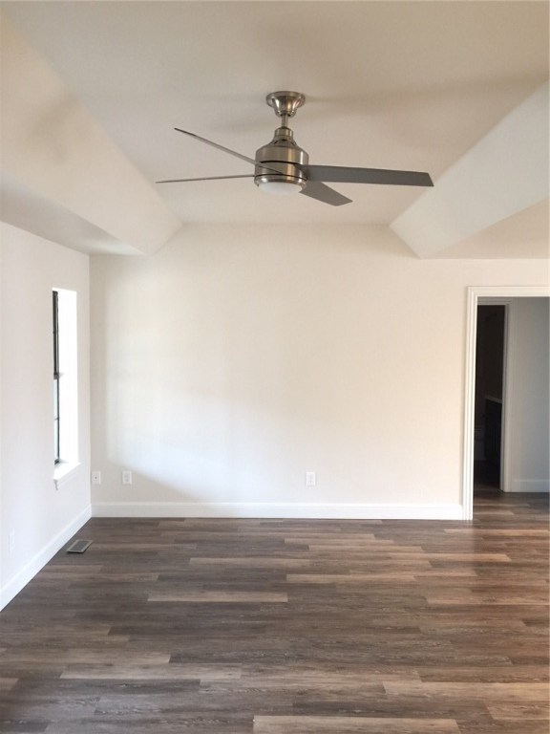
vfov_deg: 61.7
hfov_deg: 48.2
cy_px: 367
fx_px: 614
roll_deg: +0.3
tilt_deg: -2.4
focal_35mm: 29
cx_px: 275
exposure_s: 1/4
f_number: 2.2
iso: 64
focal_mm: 4.15
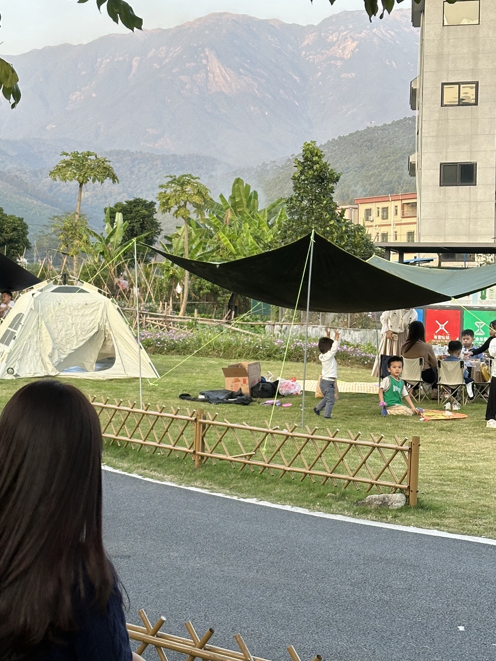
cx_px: 126
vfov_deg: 27.0
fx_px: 1375
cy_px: 355
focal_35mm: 72
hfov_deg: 20.3
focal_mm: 6.86
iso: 64
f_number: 1.78
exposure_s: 1/291
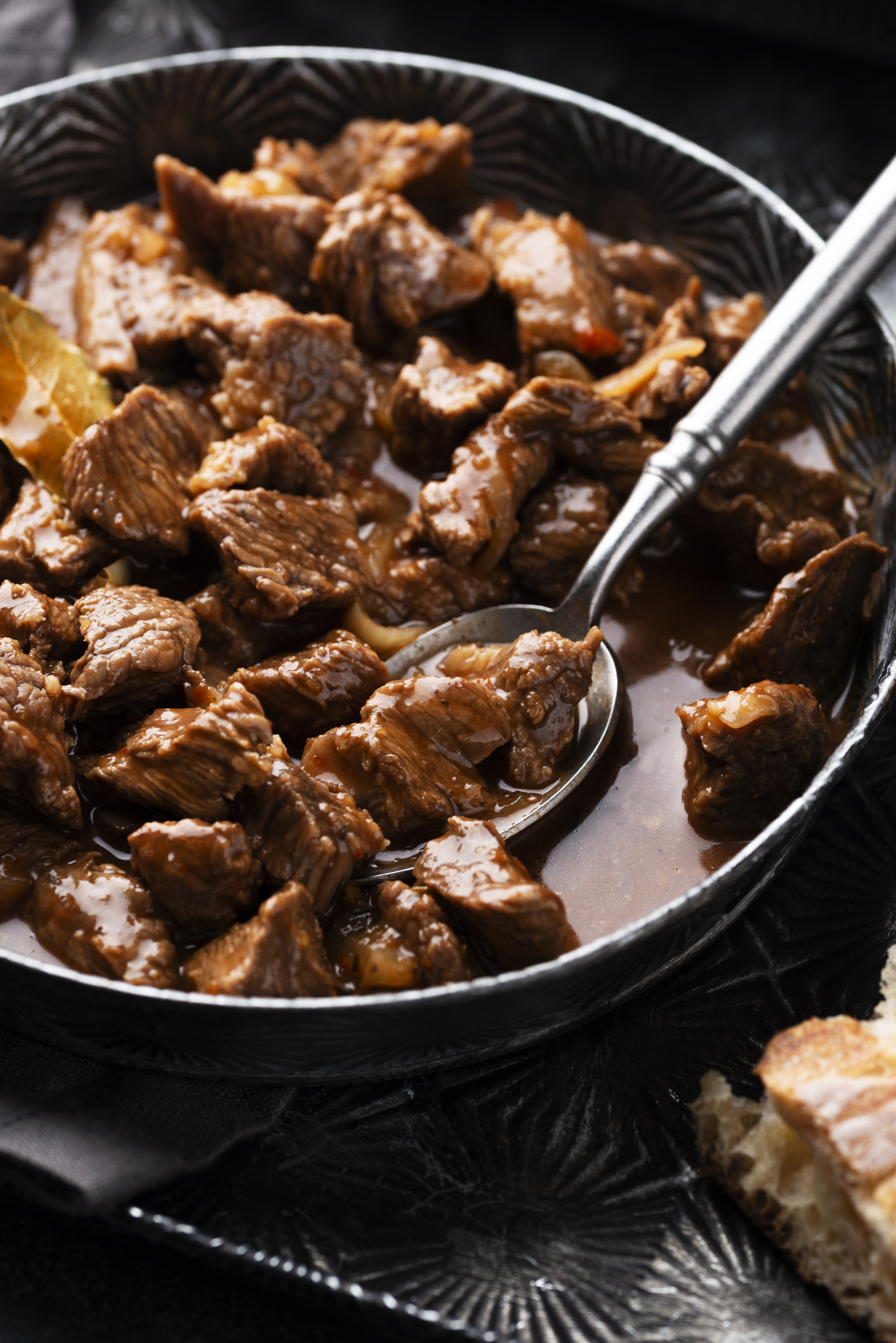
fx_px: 3916
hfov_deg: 13.1
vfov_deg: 19.4
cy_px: 672
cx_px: 448
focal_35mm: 105
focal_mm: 105
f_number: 9
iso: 100
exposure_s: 1/100
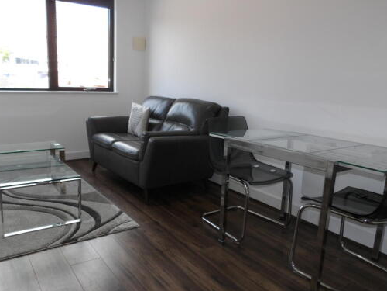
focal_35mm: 28
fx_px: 313
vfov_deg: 49.7
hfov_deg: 63.1
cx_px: 165
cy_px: 145
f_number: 4.1
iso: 100
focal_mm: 4.3
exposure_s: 1/42
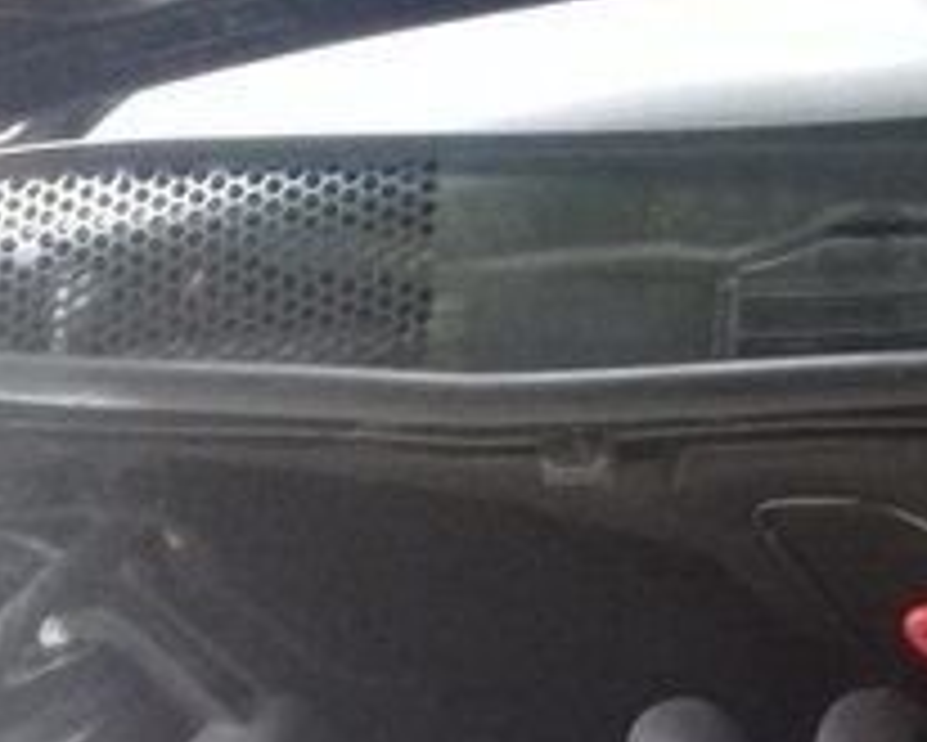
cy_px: 857
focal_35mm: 97
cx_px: 1336
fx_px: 2663
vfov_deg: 15.4
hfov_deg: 17.9
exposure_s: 1/33
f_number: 2.2
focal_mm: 3.3
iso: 160
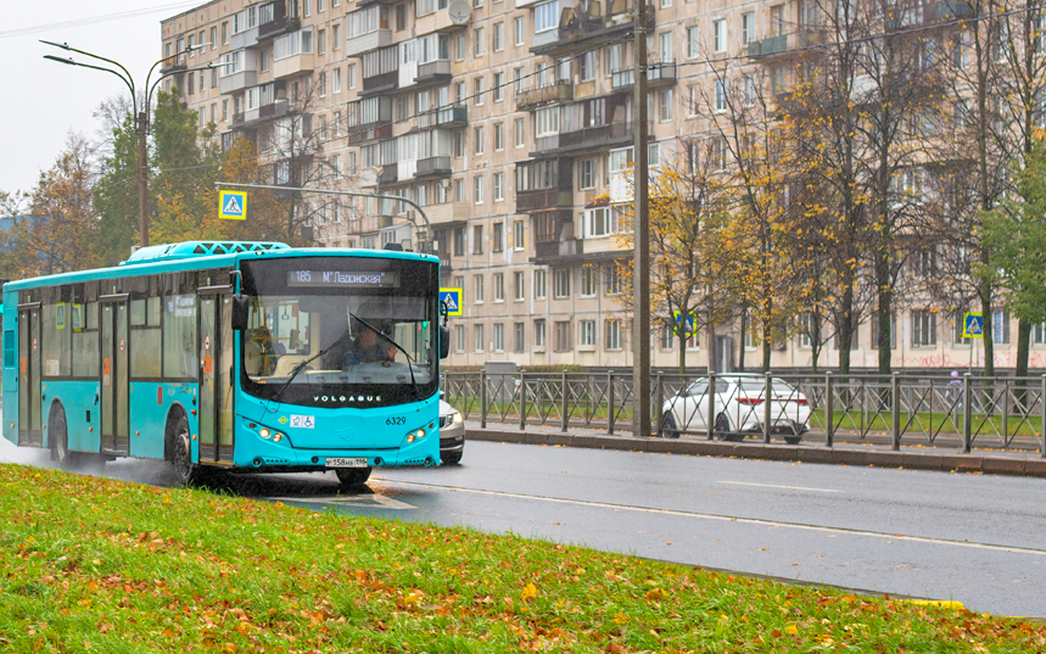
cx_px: 226
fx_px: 2537
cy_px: 194
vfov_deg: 14.6
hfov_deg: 23.0
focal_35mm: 89
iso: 400
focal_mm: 50
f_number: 5
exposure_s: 1/400
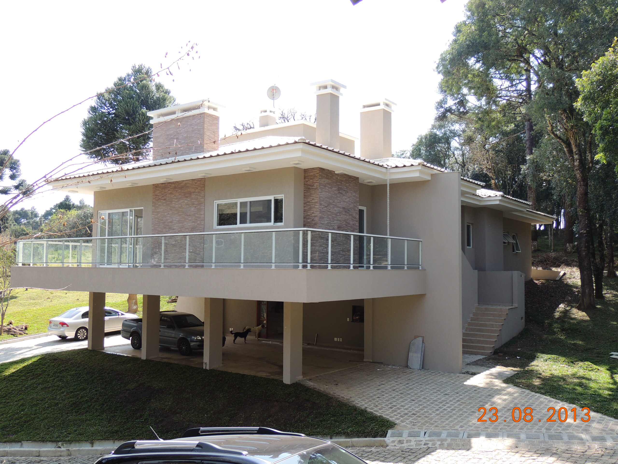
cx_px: 309
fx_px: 589
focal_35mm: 33
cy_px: 232
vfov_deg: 42.9
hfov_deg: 55.4
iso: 100
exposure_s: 1/320
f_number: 3.2
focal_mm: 5.8
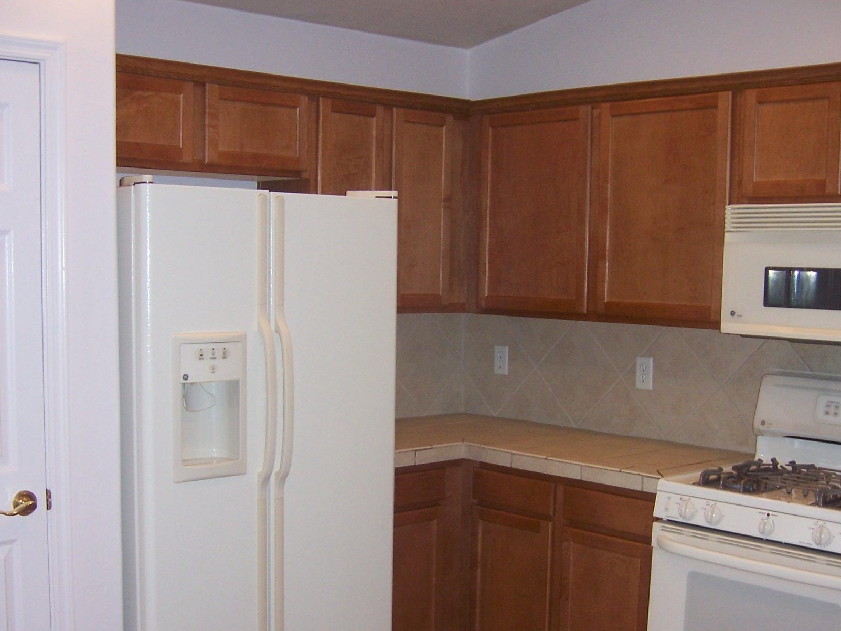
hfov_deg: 41.2
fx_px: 1117
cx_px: 394
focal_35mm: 46
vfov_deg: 31.4
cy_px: 389
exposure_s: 1/60
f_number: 2.8
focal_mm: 6.2
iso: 125
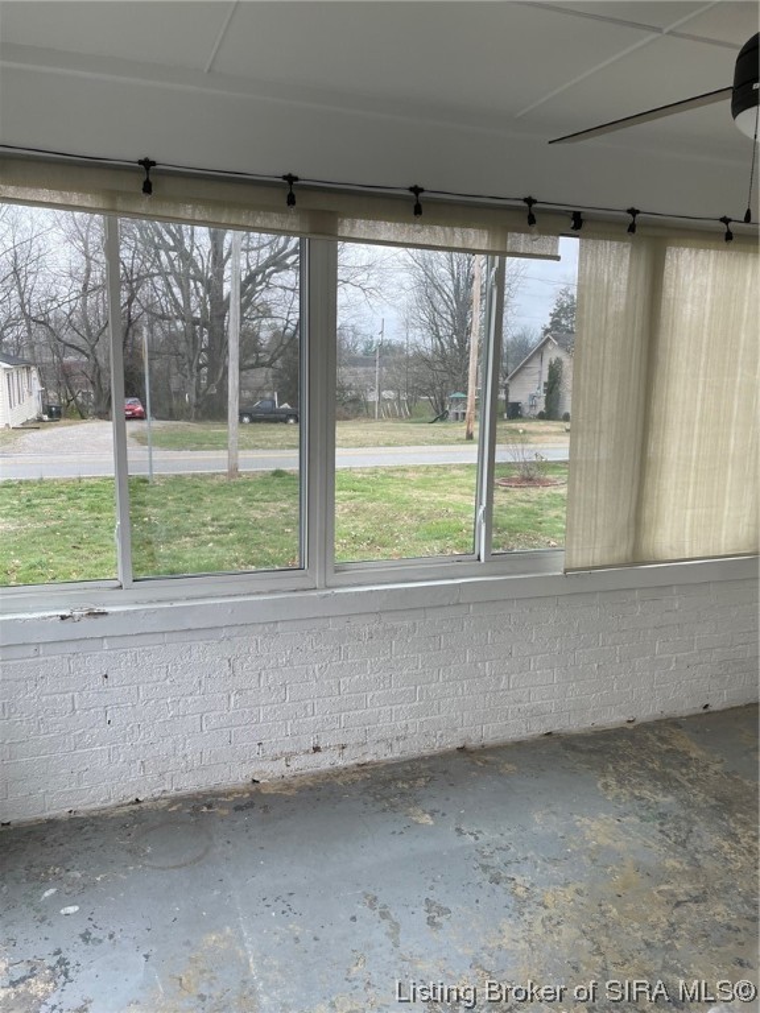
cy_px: 506
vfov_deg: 67.3
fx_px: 761
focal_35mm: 26
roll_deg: +0.3
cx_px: 380
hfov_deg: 53.1
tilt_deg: -7.6
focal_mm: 4.2
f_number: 1.6
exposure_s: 1/219
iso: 32
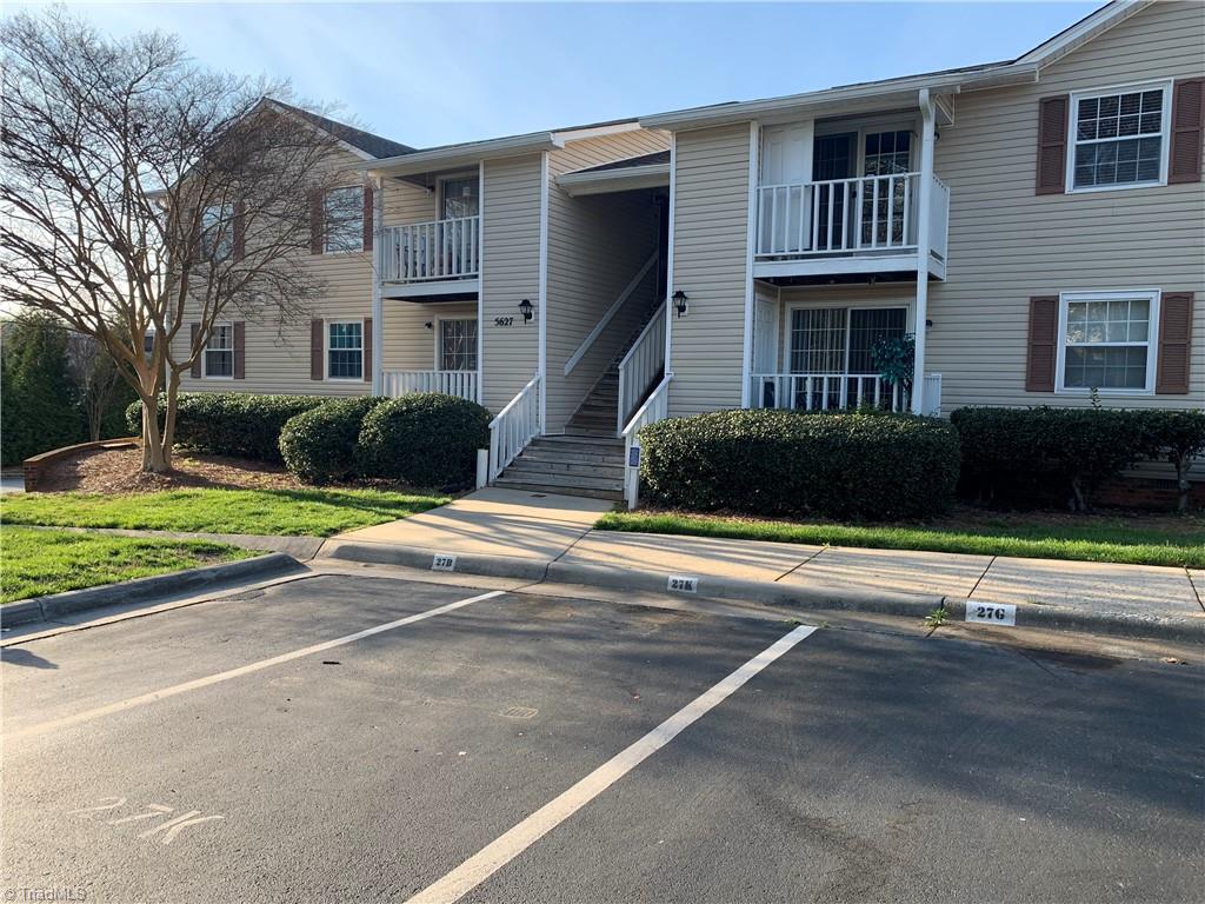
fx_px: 905
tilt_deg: -4.1
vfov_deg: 53.1
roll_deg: -1.0
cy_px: 452
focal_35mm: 26
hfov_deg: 67.3
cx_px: 602
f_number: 1.8
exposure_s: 1/478
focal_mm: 4.25
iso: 25
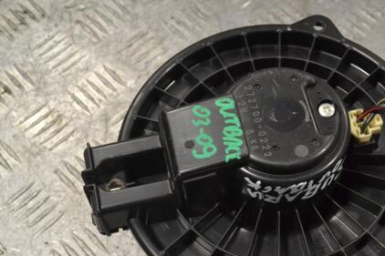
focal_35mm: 64
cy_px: 166
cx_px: 259
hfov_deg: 31.2
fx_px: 684
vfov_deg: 21.2
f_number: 9
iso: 3200
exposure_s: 1/320
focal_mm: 30
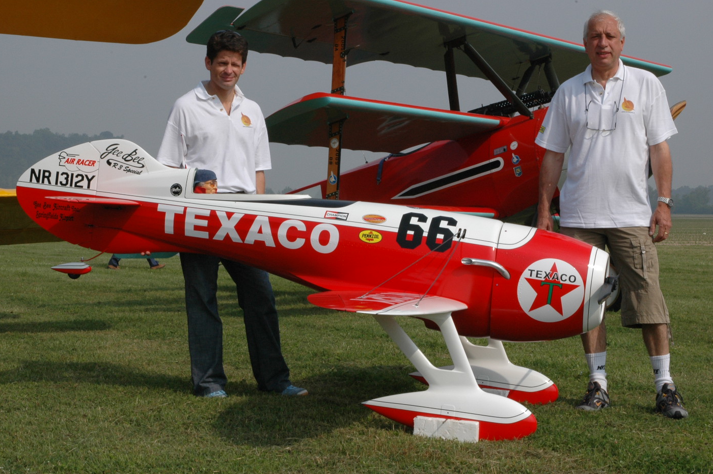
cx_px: 352
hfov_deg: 27.9
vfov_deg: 18.8
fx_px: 1435
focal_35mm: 73
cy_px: 225
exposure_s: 1/125
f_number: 18
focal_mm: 45
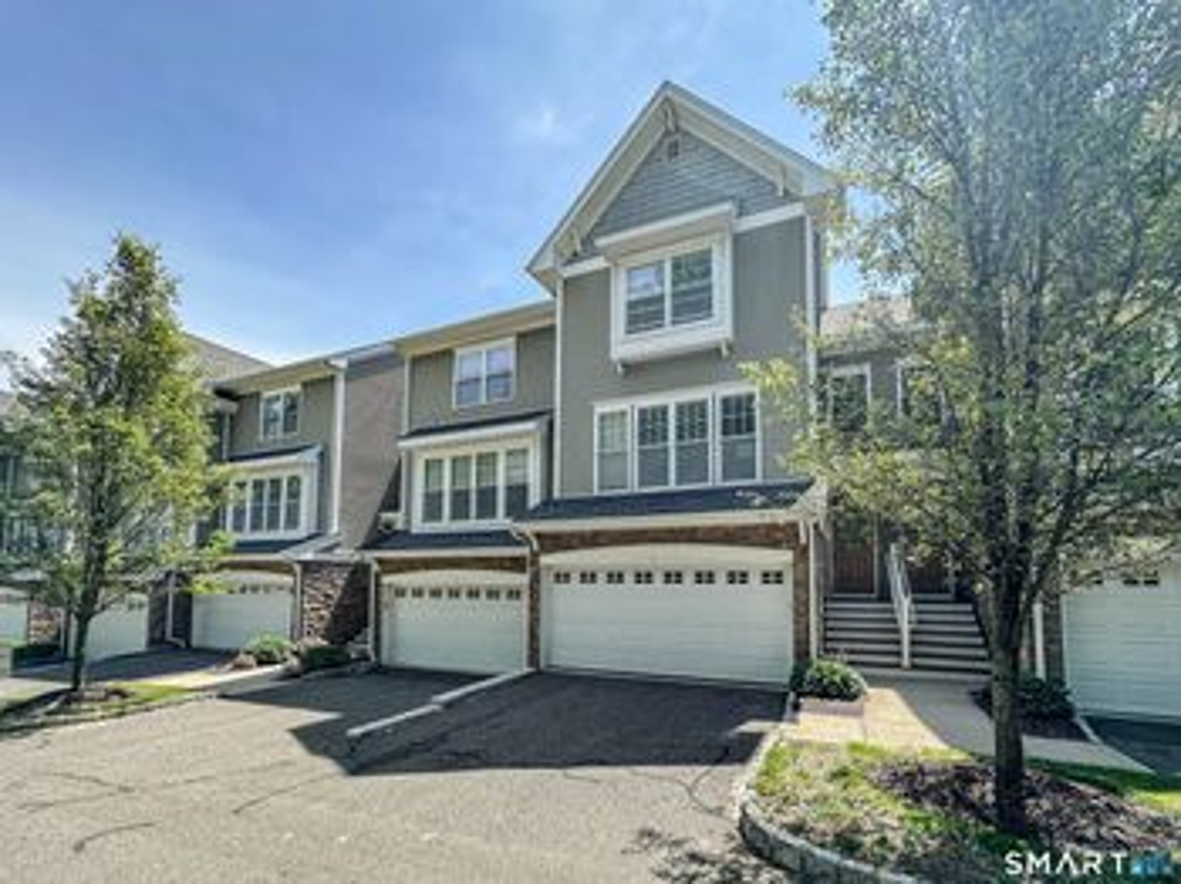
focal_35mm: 14
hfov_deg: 102.1
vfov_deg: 85.6
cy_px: 442
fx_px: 477
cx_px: 590
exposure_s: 1/570
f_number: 2.2
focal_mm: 2.22
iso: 40
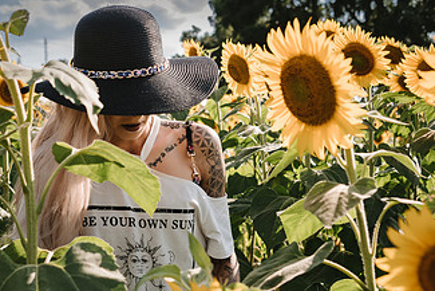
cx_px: 172
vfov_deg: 21.6
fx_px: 762
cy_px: 135
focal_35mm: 63
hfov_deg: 31.8
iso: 64
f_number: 4
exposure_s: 1/250
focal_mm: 32
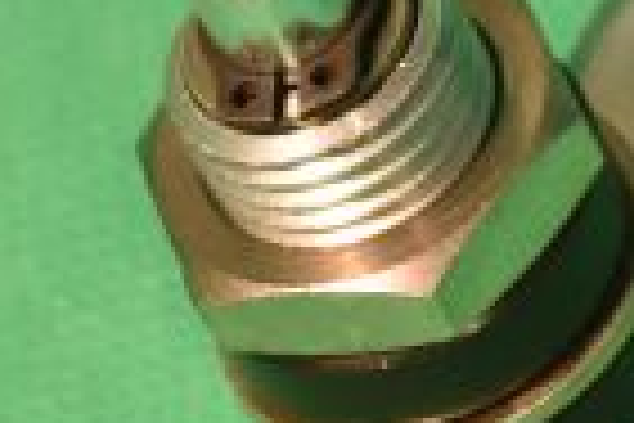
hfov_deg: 5.9
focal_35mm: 350
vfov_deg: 3.9
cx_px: 728
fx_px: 6166
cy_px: 90
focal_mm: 55
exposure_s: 1/100
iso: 1100
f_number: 14
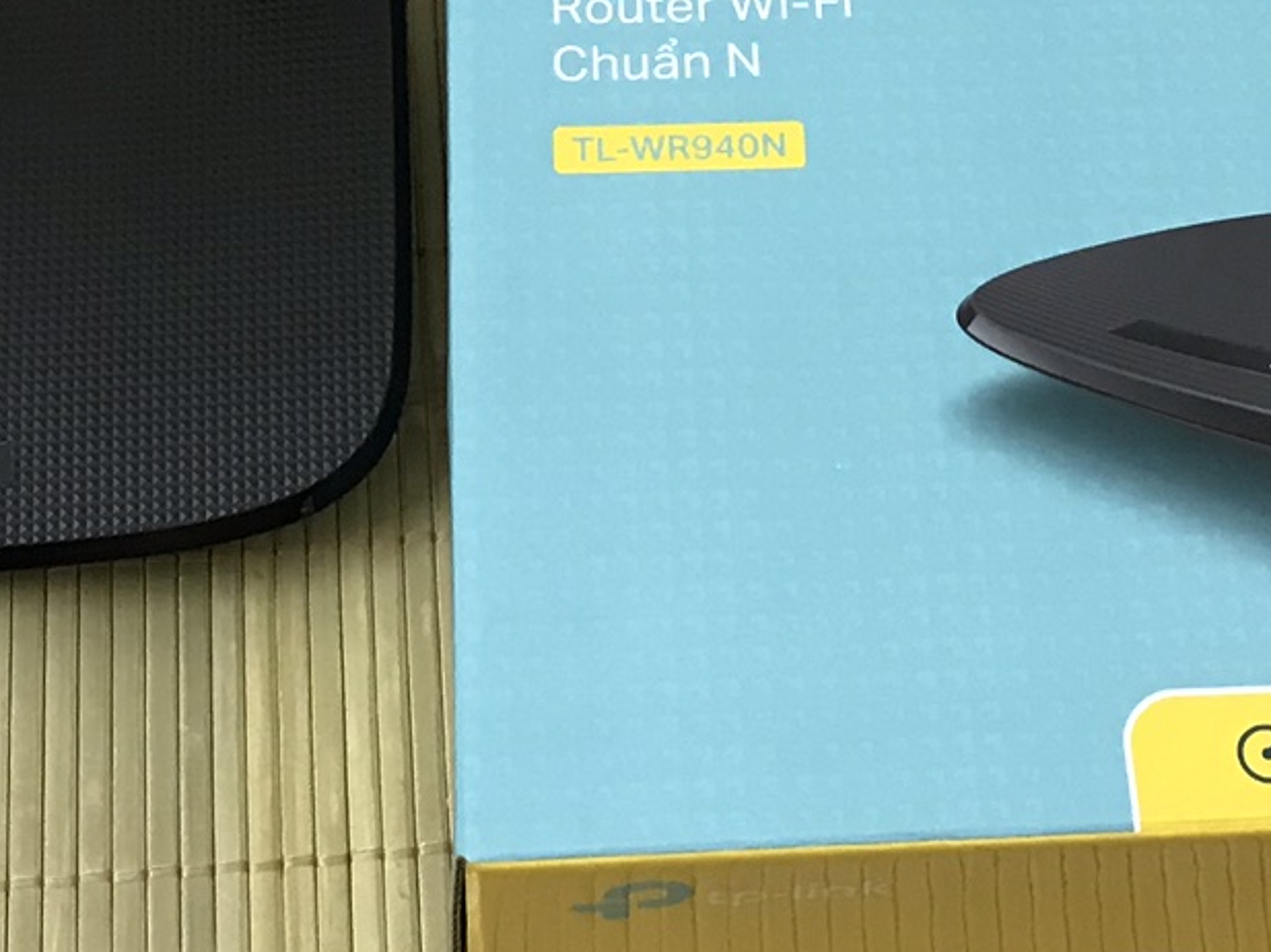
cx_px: 812
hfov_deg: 21.0
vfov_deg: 15.4
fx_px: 3413
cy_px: -120
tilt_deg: -56.6
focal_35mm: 93
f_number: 1.8
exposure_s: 1/17
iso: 50
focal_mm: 3.99
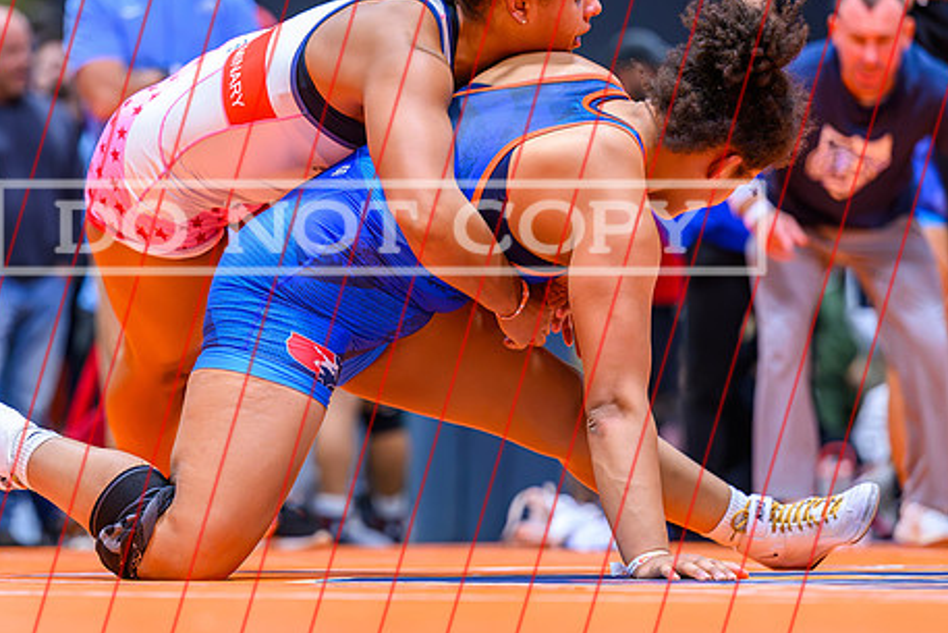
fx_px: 5294
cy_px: 302
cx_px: 380
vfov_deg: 6.8
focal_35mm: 201
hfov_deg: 10.2
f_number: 2.8
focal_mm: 130
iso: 3200
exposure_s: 1/800
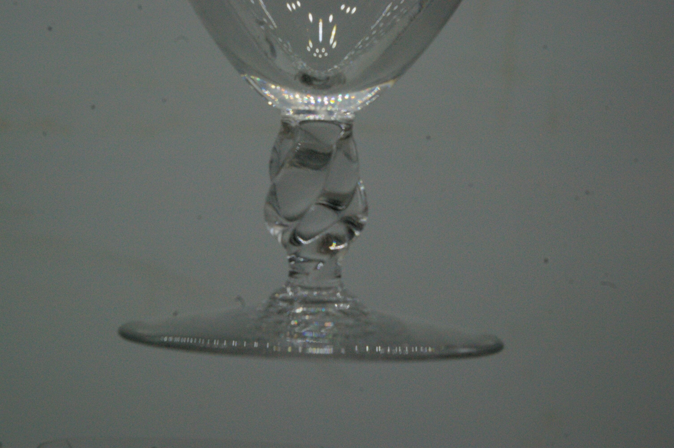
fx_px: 730
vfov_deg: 34.1
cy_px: 224
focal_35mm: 39
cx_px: 337
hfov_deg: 49.6
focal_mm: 26
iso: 1600
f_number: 9.5
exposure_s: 1/750
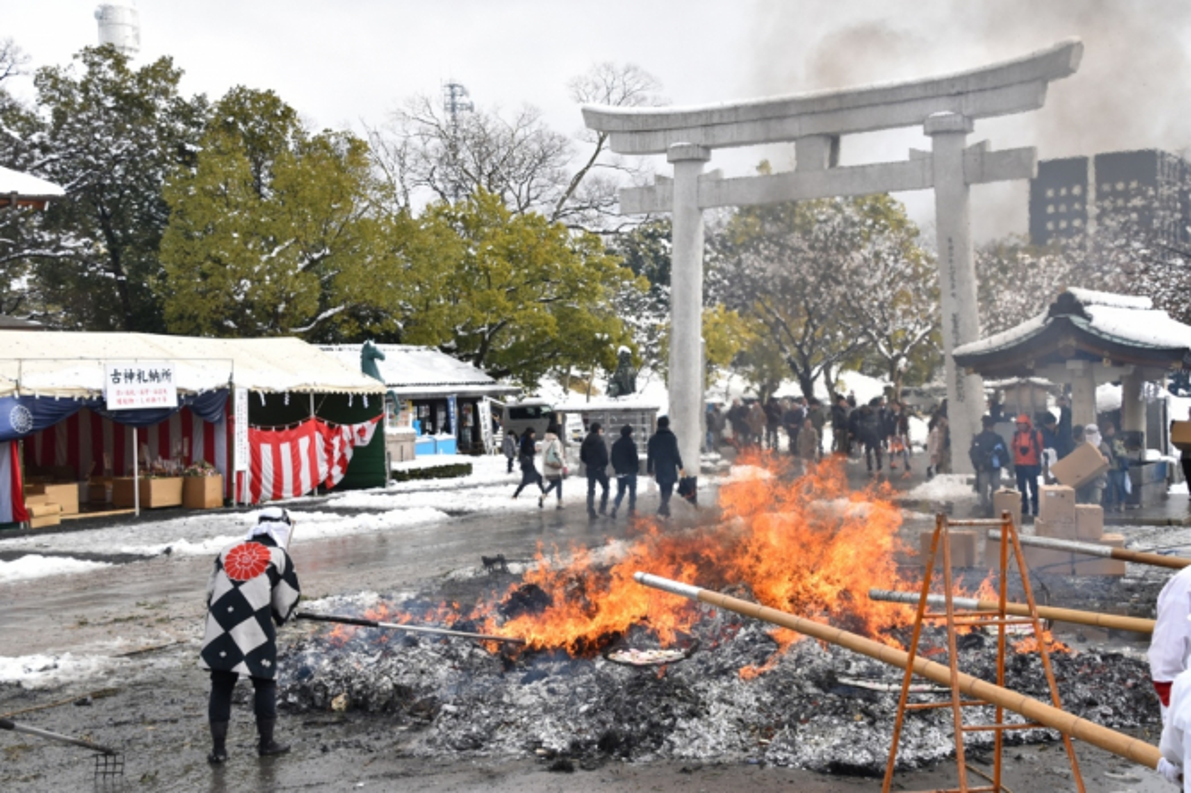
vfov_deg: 28.1
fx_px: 1588
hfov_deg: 41.1
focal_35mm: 48
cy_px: 396
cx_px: 596
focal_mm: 32
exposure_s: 1/1600
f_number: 6.3
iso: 400
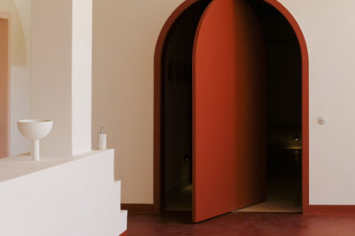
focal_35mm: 68
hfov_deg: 28.9
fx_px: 670
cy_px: 74
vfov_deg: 19.9
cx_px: 290
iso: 400
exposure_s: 1/30
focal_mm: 27
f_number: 11
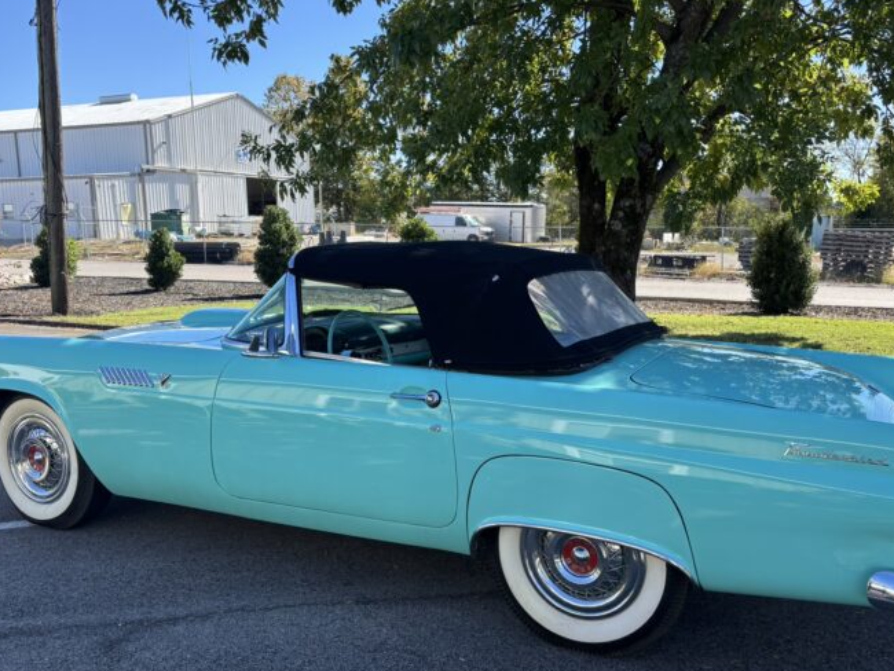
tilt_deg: -8.2
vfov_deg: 44.2
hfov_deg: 56.8
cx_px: 470
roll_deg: +1.3
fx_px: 827
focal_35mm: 32
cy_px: 345
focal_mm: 5.96
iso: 50
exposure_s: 1/1058
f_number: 1.6
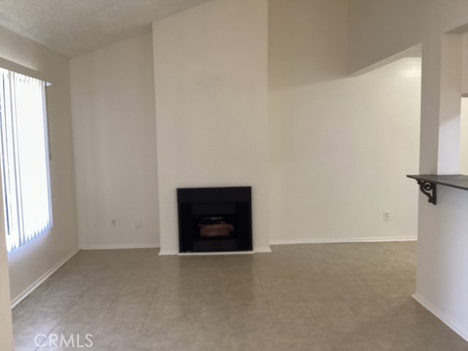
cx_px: 234
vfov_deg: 45.4
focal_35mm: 31
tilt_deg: -5.7
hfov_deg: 58.4
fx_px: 419
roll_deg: +1.8
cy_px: 176
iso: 250
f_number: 2.4
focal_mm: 3.3
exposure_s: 1/60
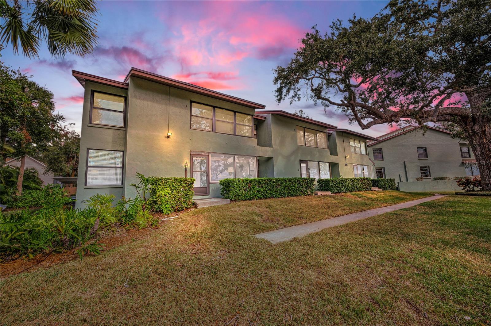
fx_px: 191
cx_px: 246
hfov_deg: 104.3
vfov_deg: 81.1
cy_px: 163
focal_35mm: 14
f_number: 14
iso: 250
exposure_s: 1/160
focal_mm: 14
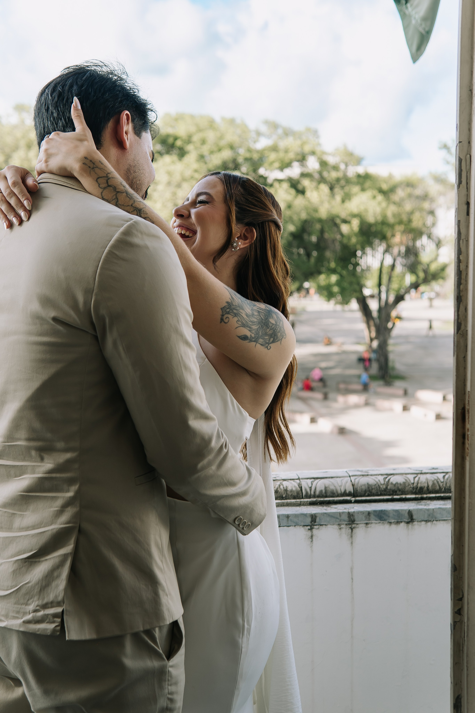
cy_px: 356
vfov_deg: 43.6
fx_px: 891
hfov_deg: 29.9
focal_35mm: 45
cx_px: 238
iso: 100
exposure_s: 1/200
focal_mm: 30
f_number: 3.2
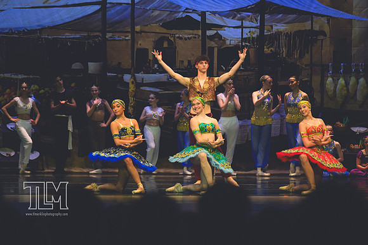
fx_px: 1910
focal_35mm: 187
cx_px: 184
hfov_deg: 11.0
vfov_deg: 7.3
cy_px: 122
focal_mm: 125
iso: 900
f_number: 2.8
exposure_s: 1/500
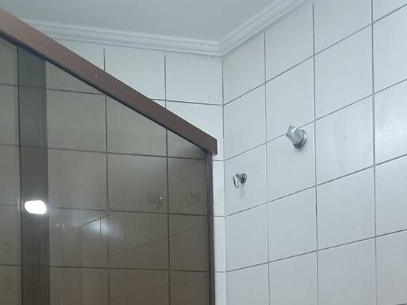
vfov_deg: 33.3
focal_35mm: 34
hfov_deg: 50.9
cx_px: 321
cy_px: 374
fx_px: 400
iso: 125
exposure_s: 1/60
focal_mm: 1.8
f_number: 2.2
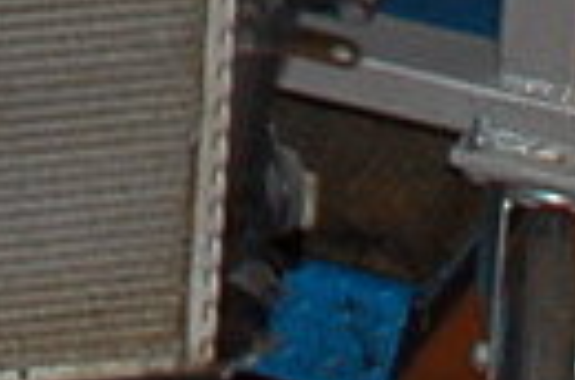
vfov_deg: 5.1
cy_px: -886
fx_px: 3967
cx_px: -451
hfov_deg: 8.0
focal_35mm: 249
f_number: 3.5
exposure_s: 1/60
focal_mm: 21
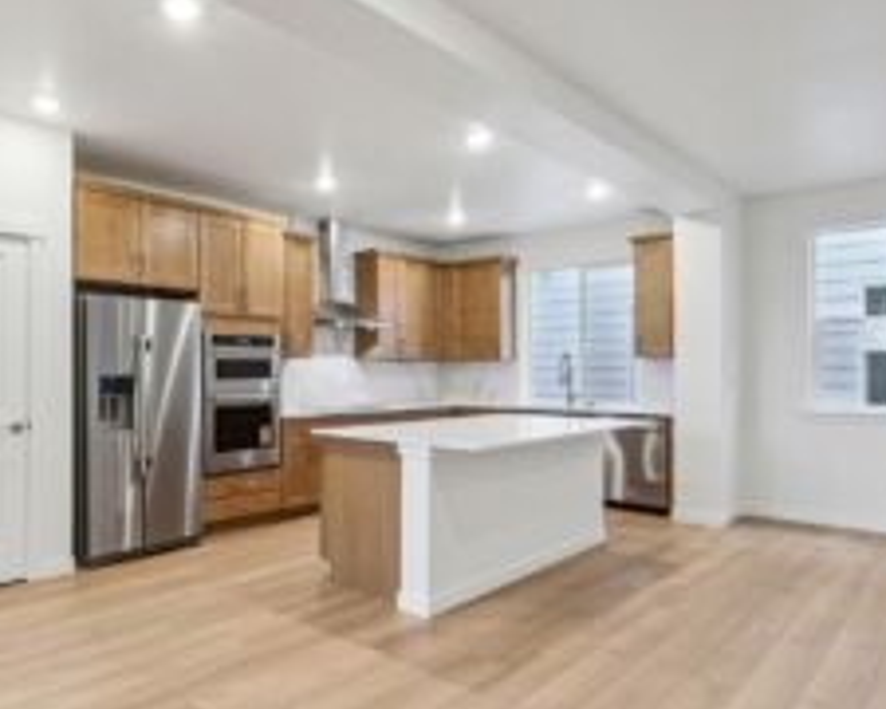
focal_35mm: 25
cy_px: 356
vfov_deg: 56.8
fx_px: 656
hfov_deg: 65.9
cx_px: 280
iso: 2000
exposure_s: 1/30
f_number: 9
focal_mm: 10
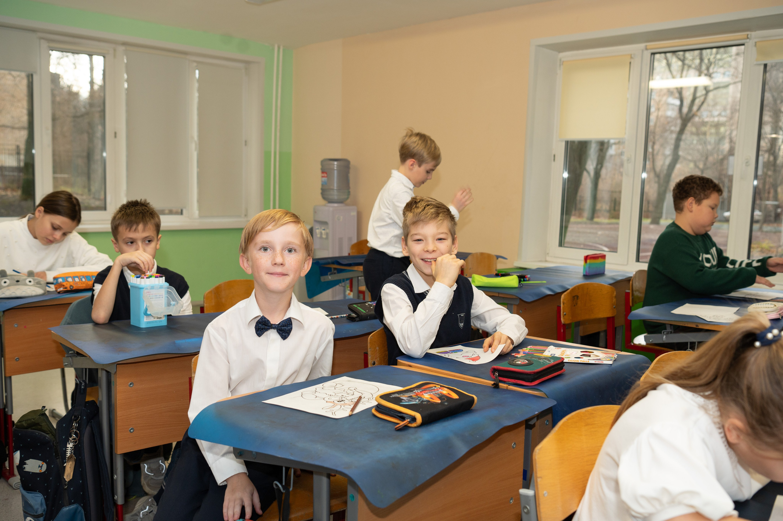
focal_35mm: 34
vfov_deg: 38.8
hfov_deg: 55.8
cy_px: 260
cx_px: 392
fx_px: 739
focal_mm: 34
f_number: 4.5
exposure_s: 1/100
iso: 500
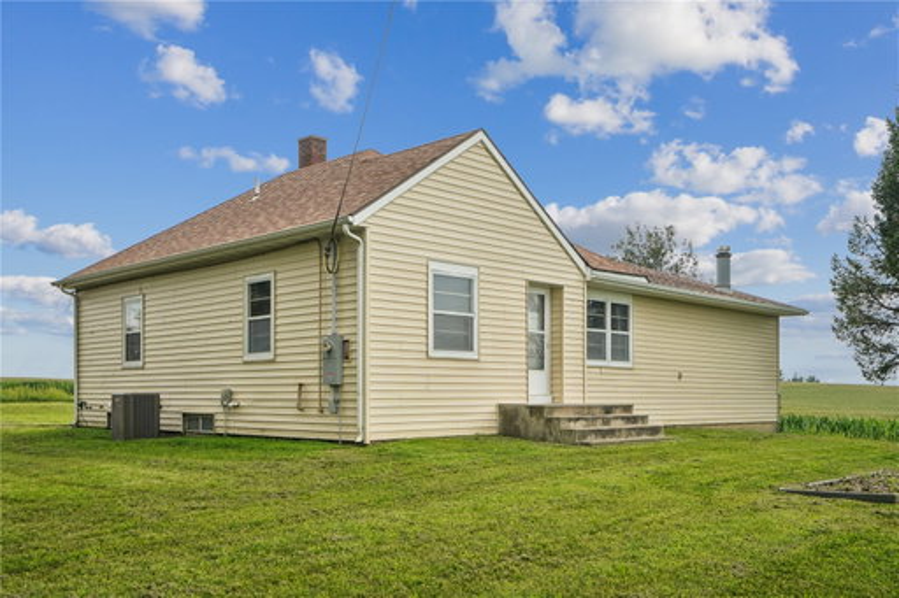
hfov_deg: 54.4
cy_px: 299
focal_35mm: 35
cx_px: 450
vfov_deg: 37.8
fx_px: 874
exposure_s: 1/200
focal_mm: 35
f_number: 10
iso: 400
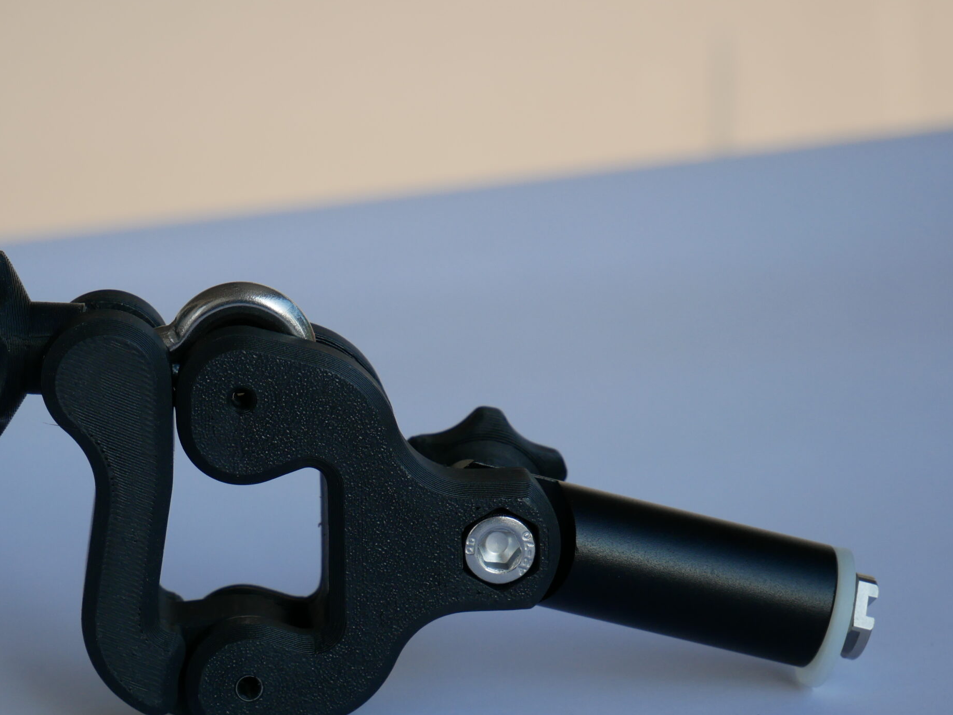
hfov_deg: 16.0
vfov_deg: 12.0
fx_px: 3386
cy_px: 448
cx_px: 349
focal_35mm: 123
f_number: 5.6
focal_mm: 44
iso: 200
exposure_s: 1/200
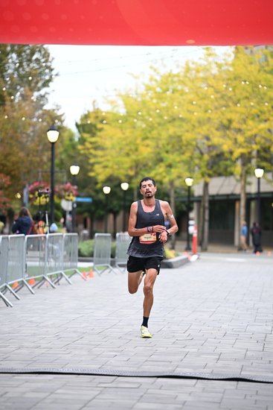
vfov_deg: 16.4
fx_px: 1421
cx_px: 136
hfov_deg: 11.0
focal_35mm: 125
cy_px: 205
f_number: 2.8
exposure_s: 1/640
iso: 1250
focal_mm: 125
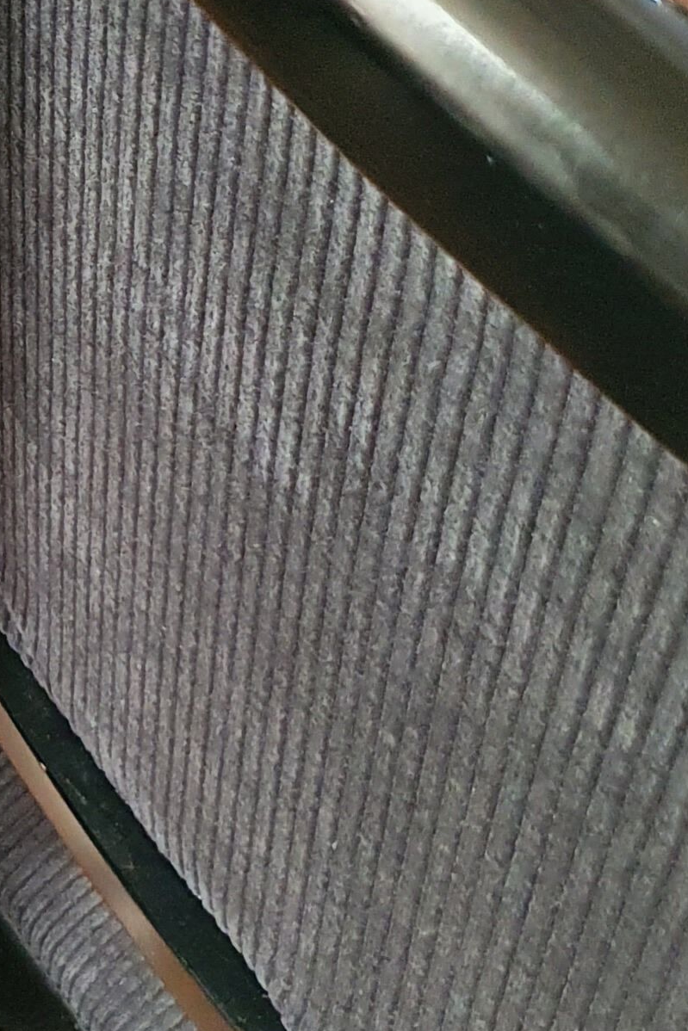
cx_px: -344
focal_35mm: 91
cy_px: 585
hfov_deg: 14.1
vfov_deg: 22.4
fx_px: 2608
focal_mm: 4.32
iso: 500
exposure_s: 1/50
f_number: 1.5
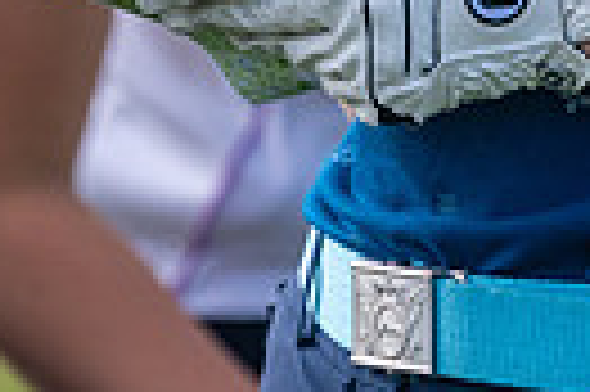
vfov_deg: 0.7
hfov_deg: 1.0
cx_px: 486
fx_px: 32573
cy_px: -451
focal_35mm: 1990
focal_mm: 300
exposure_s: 1/1250
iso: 200
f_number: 4
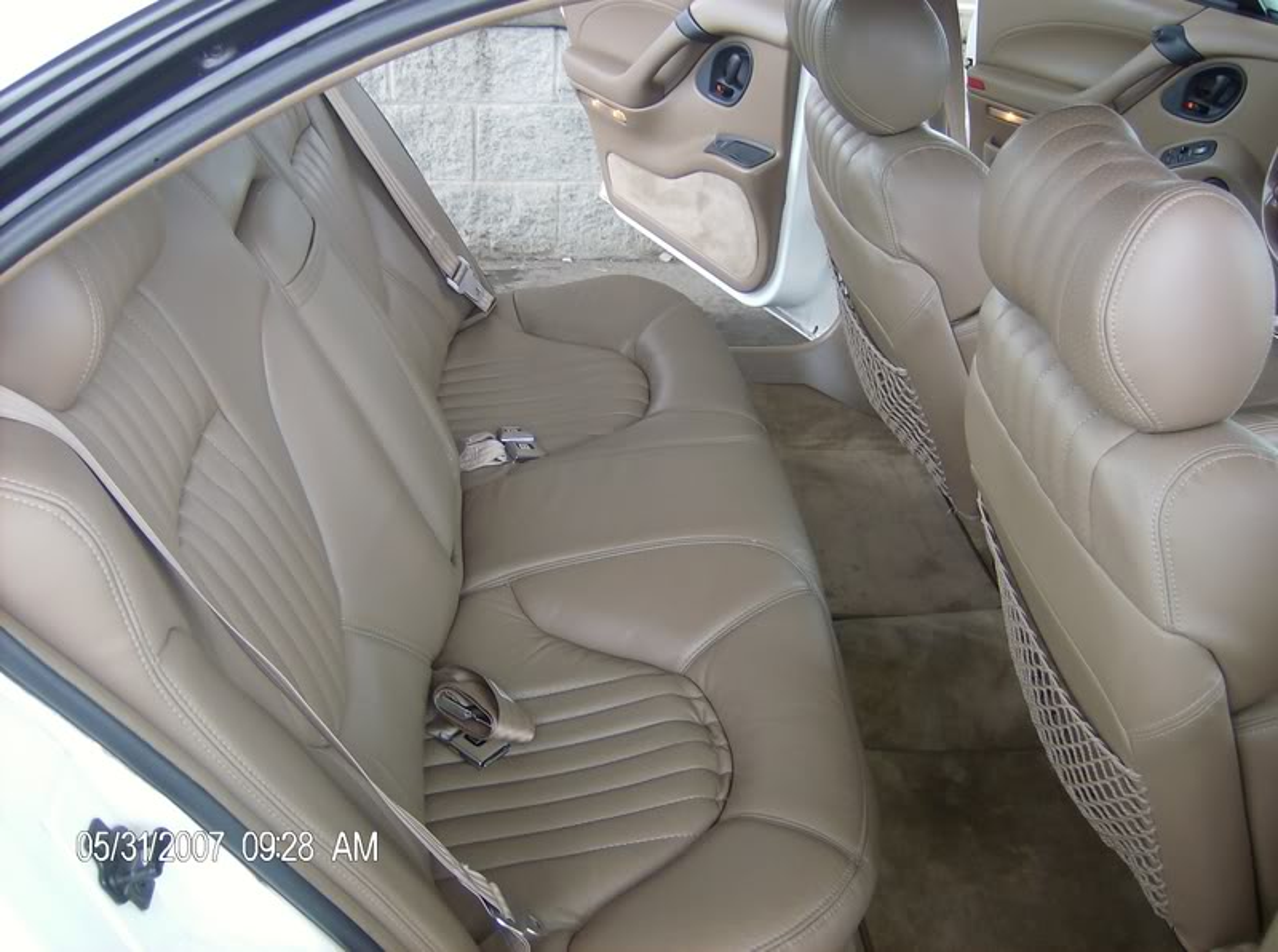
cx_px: 639
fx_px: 1326
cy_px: 476
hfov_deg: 51.5
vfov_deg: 39.5
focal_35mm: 36
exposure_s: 1/70.9
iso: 100
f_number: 2.8
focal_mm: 6
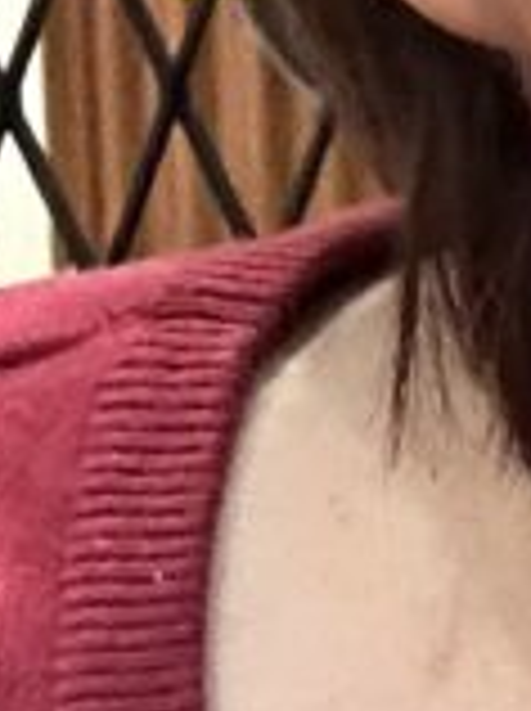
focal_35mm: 195
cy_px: -342
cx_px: 1552
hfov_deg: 6.9
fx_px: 3999
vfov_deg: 9.9
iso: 400
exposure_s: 1/25
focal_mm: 2.69
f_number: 1.9
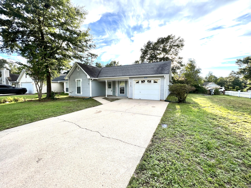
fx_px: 94
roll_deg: +0.0
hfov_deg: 106.2
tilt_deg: -3.7
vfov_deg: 89.9
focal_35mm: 13
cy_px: 94
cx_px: 126
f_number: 1.8
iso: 32
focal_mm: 1.57
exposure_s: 1/394
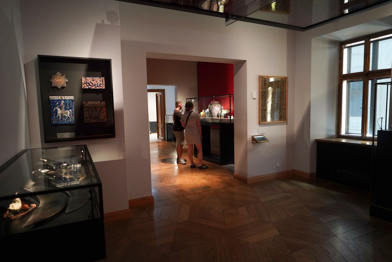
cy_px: 131
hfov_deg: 73.7
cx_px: 196
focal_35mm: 24
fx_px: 261
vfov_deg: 53.1
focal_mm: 24
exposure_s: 1/80
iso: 3200
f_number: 2.8
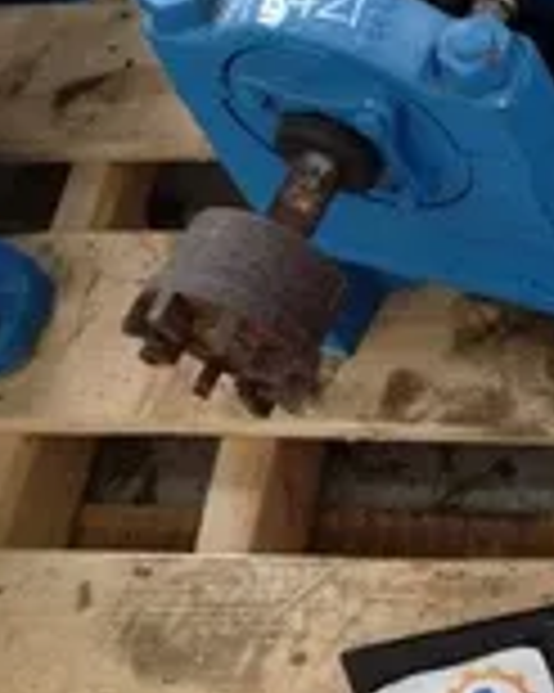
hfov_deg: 16.8
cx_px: 599
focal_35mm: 89
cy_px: 22
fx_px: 1826
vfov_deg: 20.9
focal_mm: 4.28
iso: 500
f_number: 2.4
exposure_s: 1/15
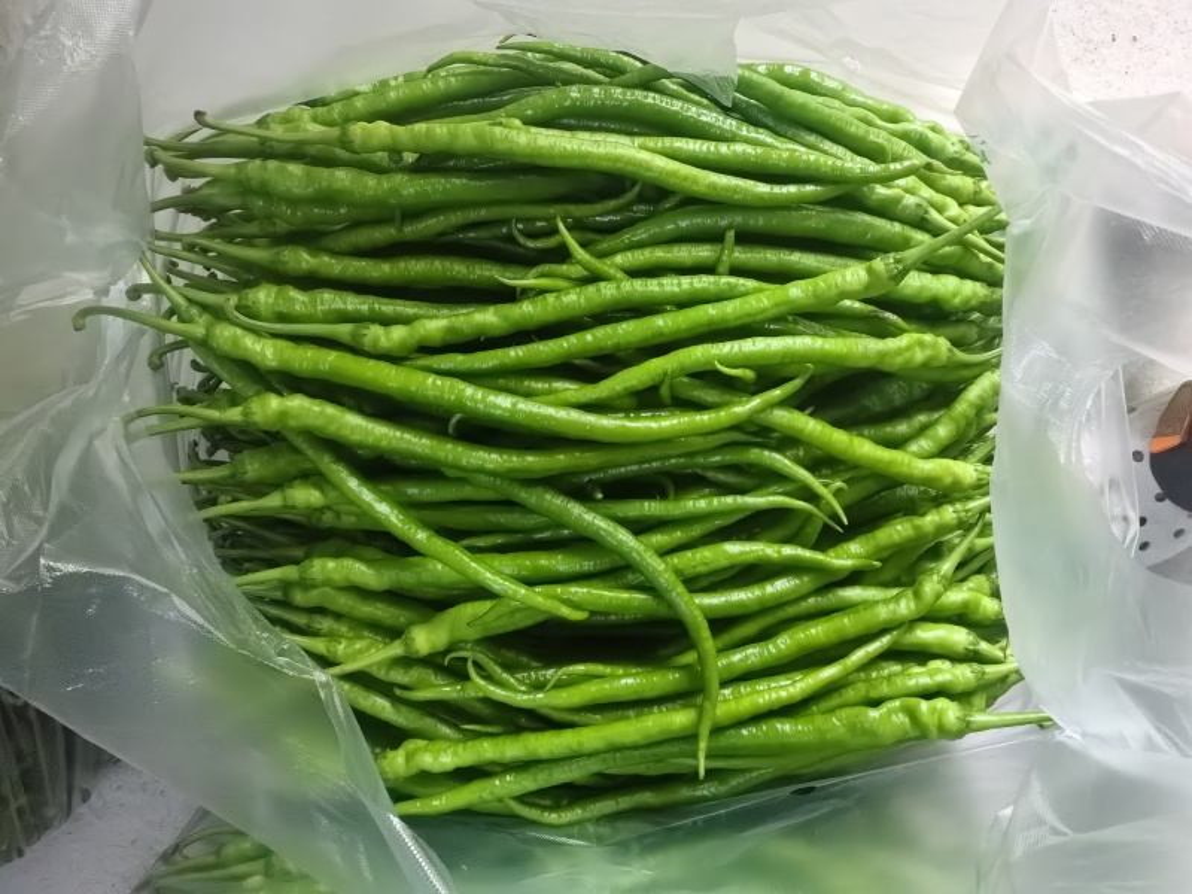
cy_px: 447
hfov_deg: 65.3
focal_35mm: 27
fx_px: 930
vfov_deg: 51.4
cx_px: 596
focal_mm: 5.72
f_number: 4
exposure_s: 1/100
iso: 800
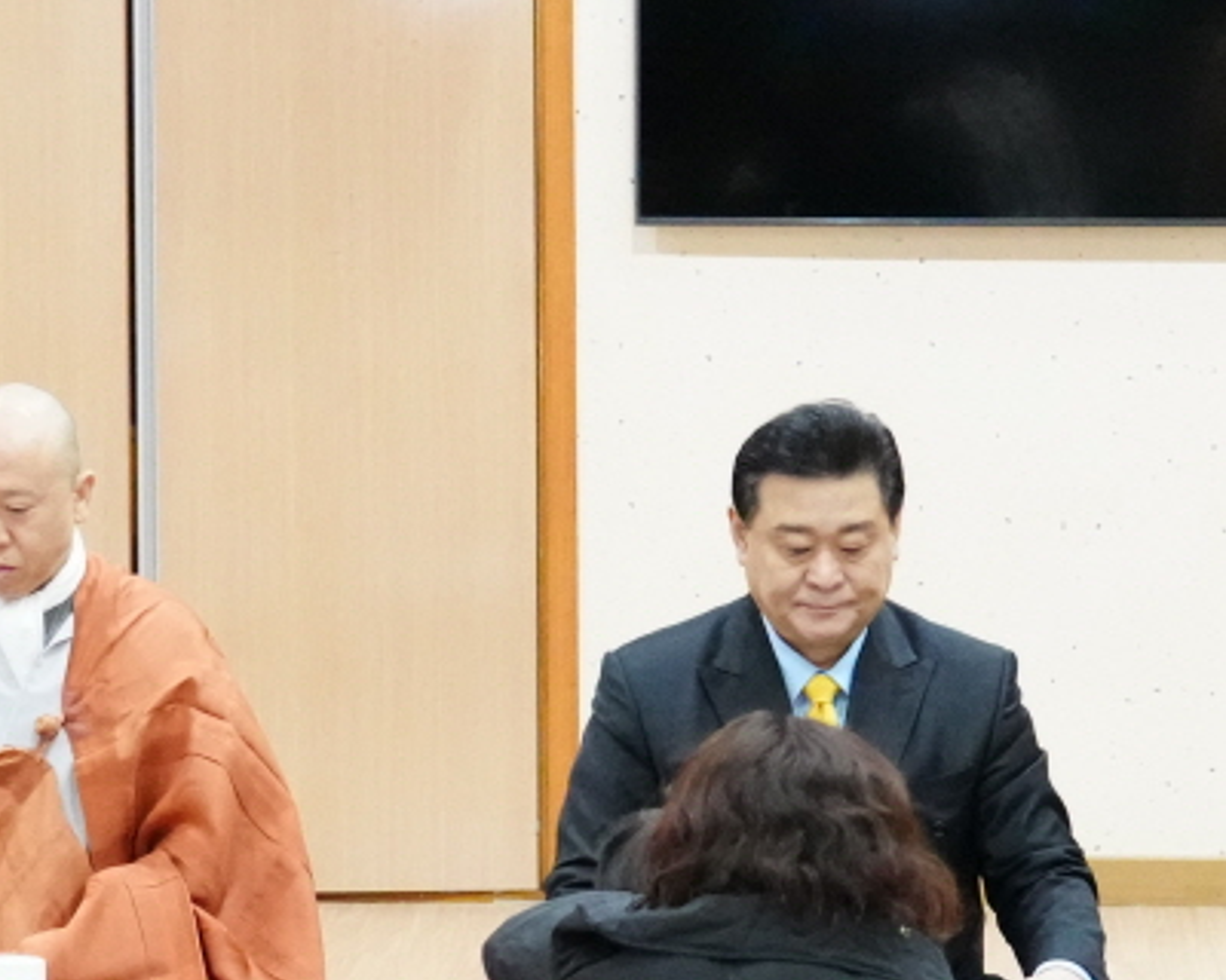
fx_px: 6749
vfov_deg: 8.3
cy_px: 462
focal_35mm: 186
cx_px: 705
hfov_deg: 10.4
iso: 10000
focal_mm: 44
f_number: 4
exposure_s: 1/160
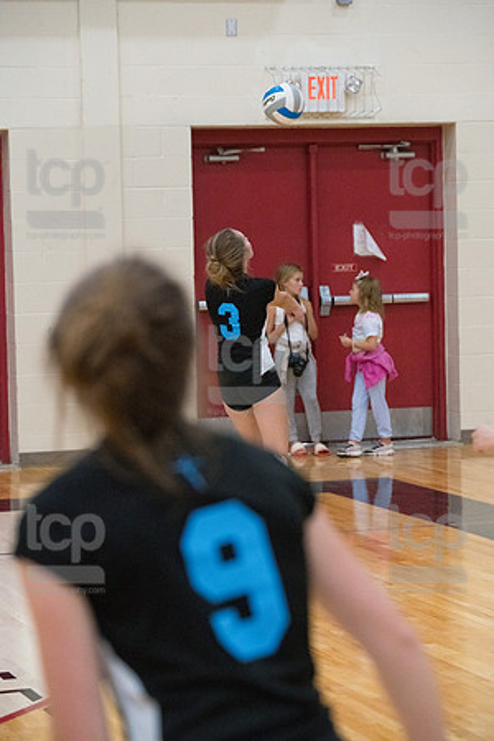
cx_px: 247
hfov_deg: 11.2
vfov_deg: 16.8
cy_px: 370
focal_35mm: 122
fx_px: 2511
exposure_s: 1/1000
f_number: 4.5
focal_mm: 122
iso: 6400
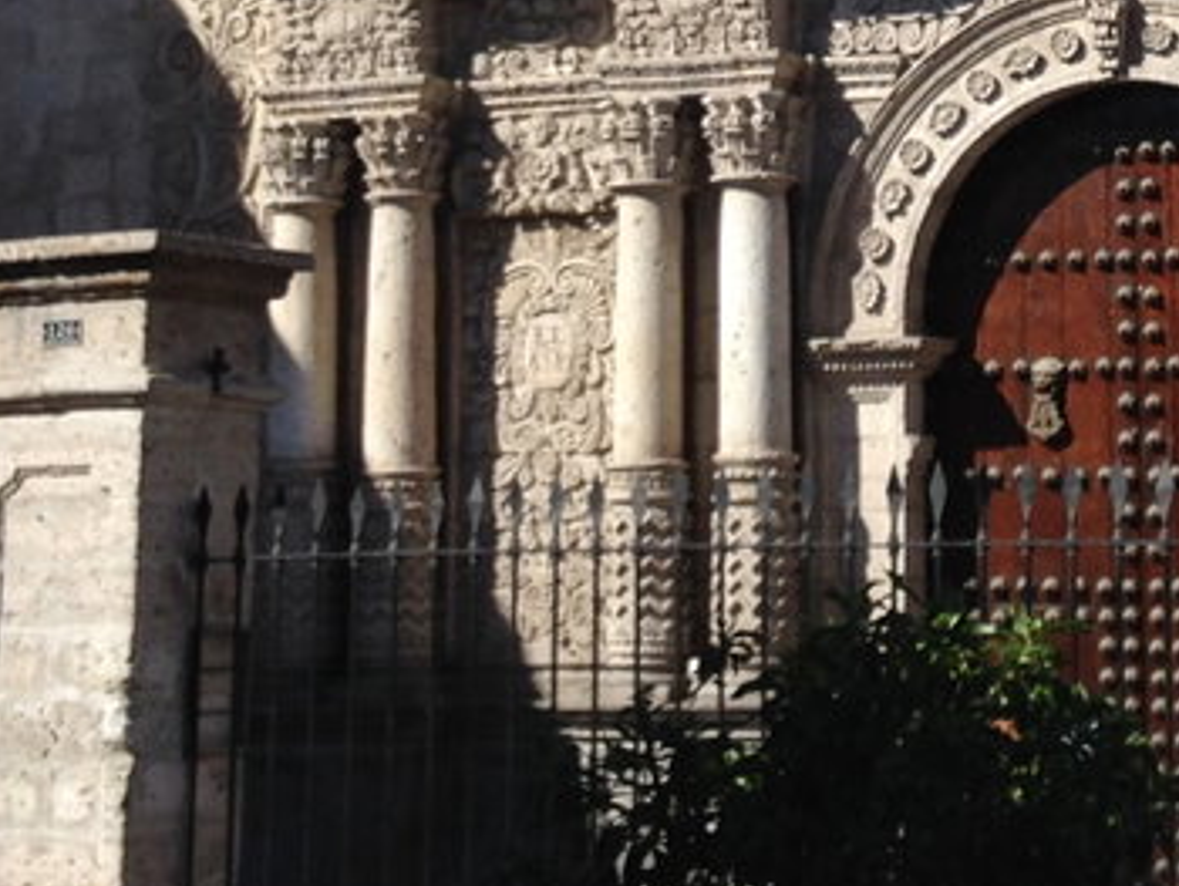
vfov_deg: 12.9
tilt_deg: +10.7
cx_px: 1017
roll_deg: -0.8
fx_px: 3851
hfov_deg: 17.2
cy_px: -54
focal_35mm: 113
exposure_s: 1/1808
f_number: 2.4
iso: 50
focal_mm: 4.12
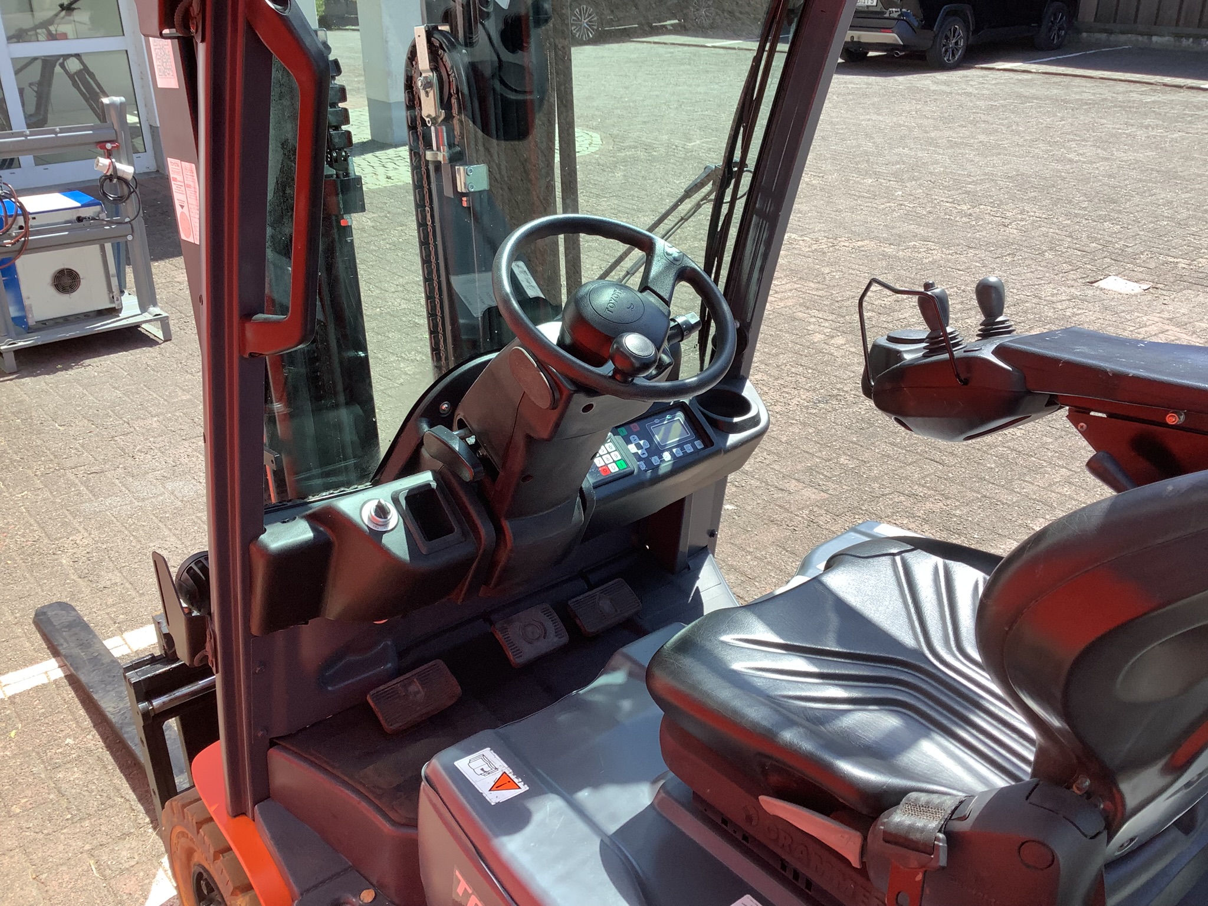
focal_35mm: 31
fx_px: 1082
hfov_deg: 58.4
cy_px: 453
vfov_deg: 45.4
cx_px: 604
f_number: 2.4
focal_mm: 3.3
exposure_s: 1/381
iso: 25
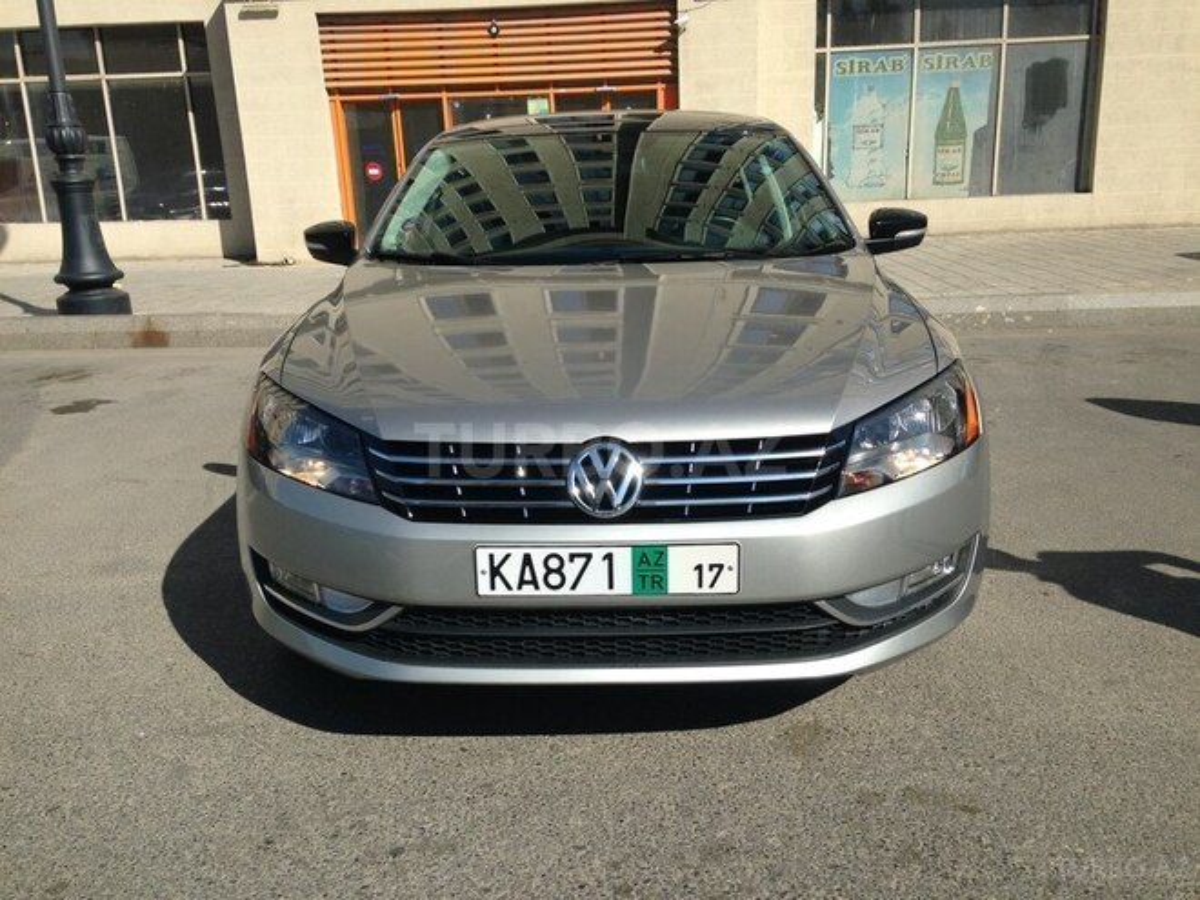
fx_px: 1144
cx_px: 600
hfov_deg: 55.4
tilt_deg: -12.8
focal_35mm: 33
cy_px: 450
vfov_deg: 42.9
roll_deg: +0.5
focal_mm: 4.12
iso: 50
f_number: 2.4
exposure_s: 1/1938
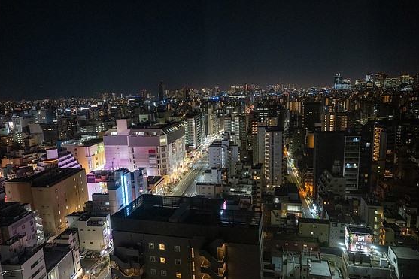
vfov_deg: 51.2
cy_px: 145
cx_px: 207
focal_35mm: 25
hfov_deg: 71.5
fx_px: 291
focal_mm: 24
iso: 6400
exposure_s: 1/50
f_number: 2.8
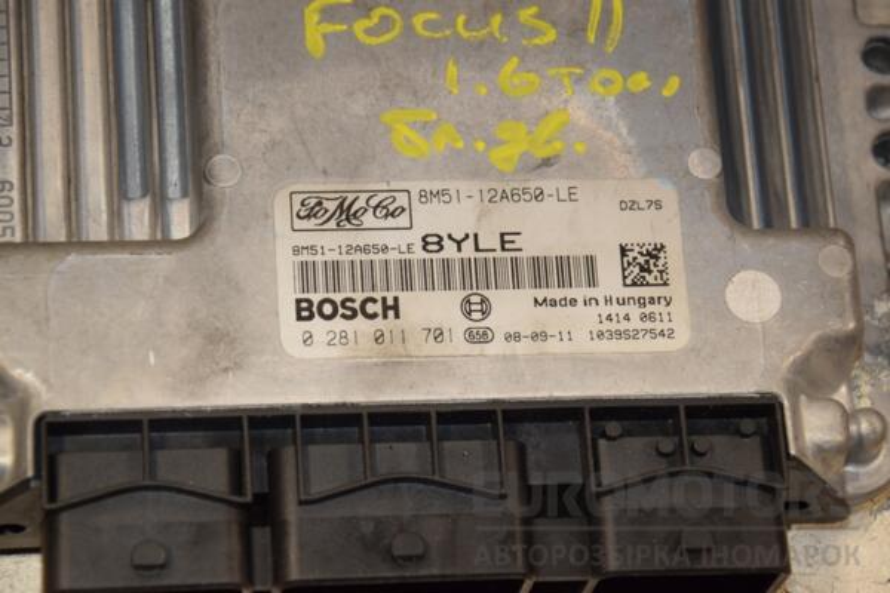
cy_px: 296
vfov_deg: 9.9
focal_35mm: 138
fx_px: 3411
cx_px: 445
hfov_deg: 14.9
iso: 800
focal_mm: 92
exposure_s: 1/200
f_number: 7.1
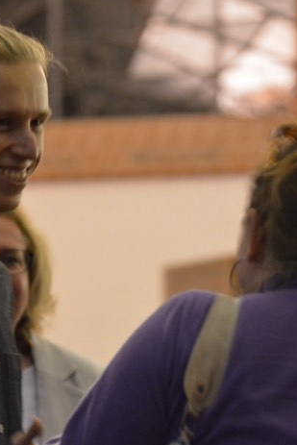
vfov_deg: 6.1
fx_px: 4204
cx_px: 68
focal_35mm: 340
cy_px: 222
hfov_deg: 4.0
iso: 3200
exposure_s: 1/8
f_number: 5
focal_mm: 150
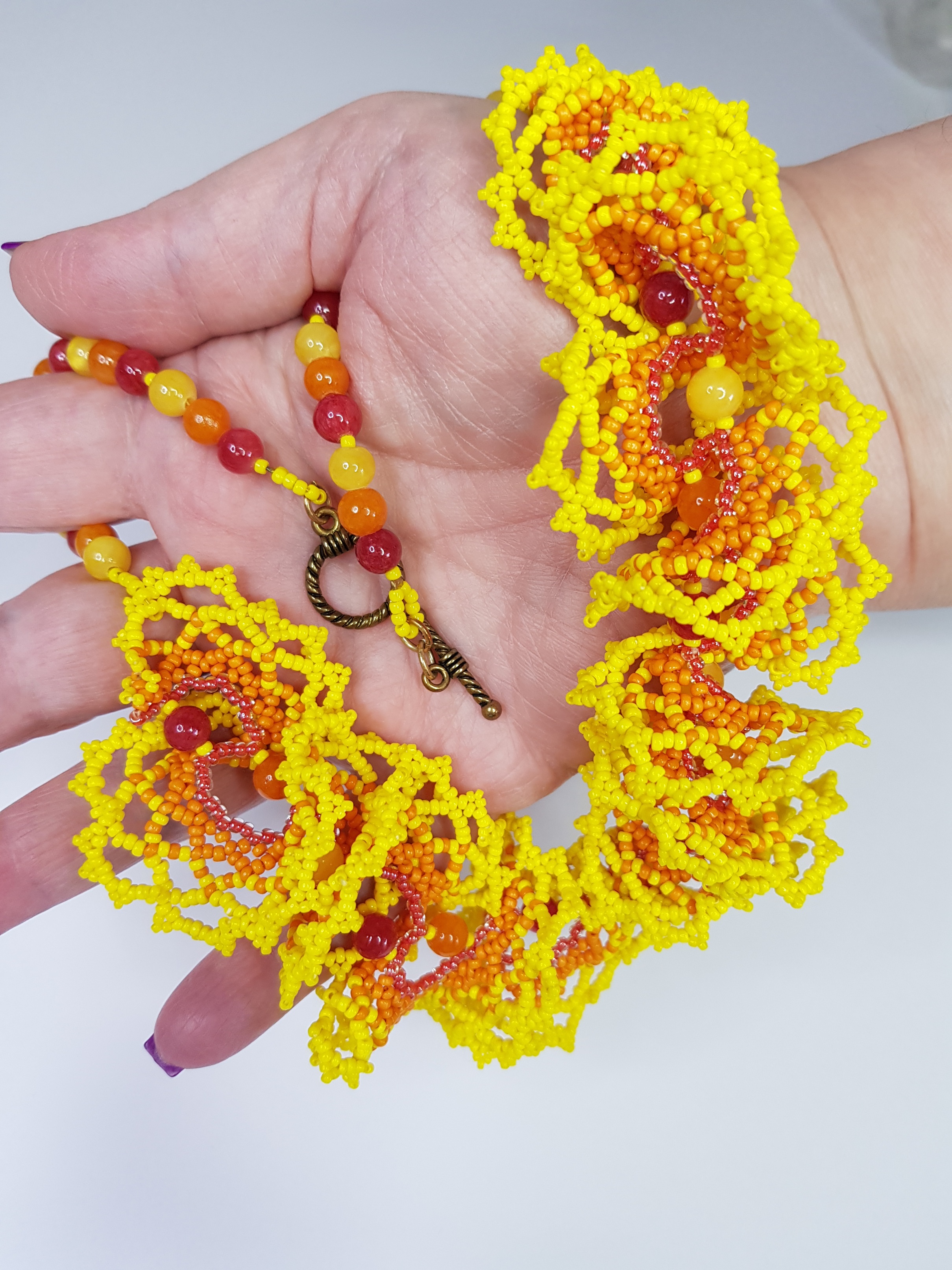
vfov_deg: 67.3
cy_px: 635
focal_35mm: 26
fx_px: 953
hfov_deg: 53.1
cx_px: 476
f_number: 1.7
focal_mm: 4.3
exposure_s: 1/50
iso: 100
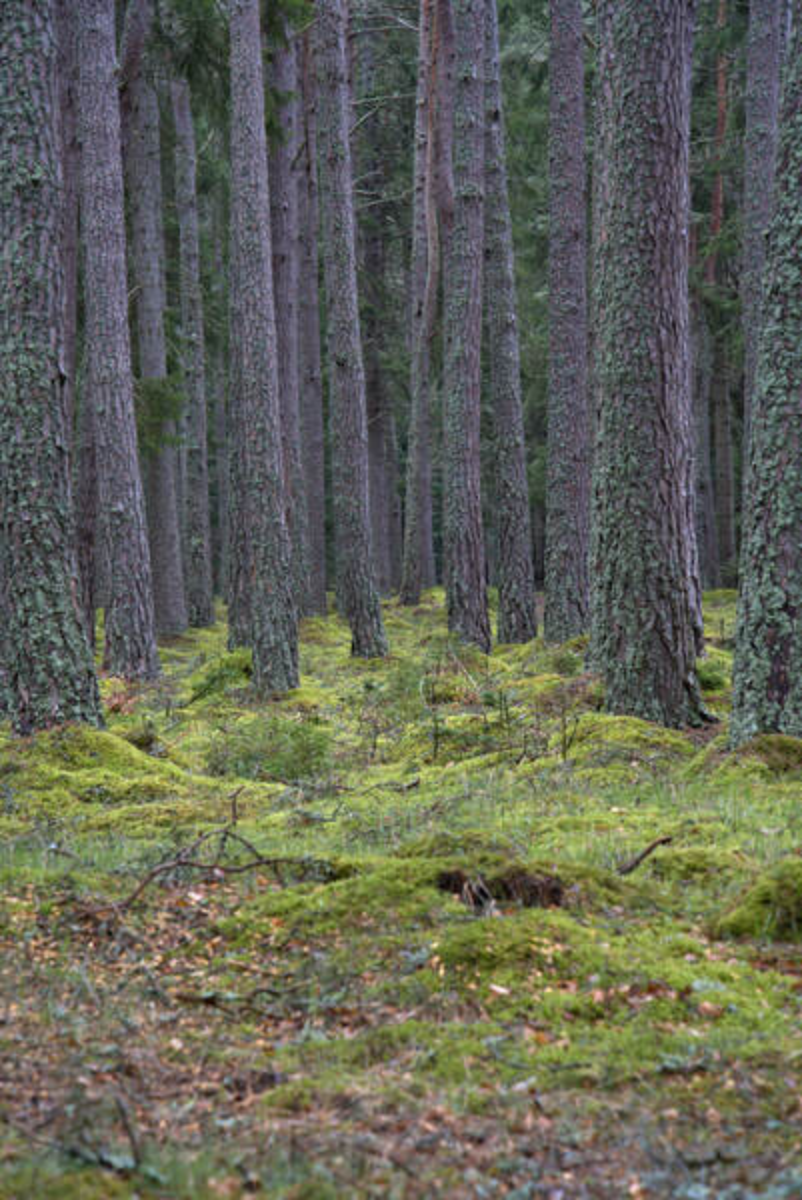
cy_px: 600
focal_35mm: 145
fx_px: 4837
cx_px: 401
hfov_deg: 9.5
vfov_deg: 14.1
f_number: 8
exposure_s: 1/160
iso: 2000
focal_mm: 145
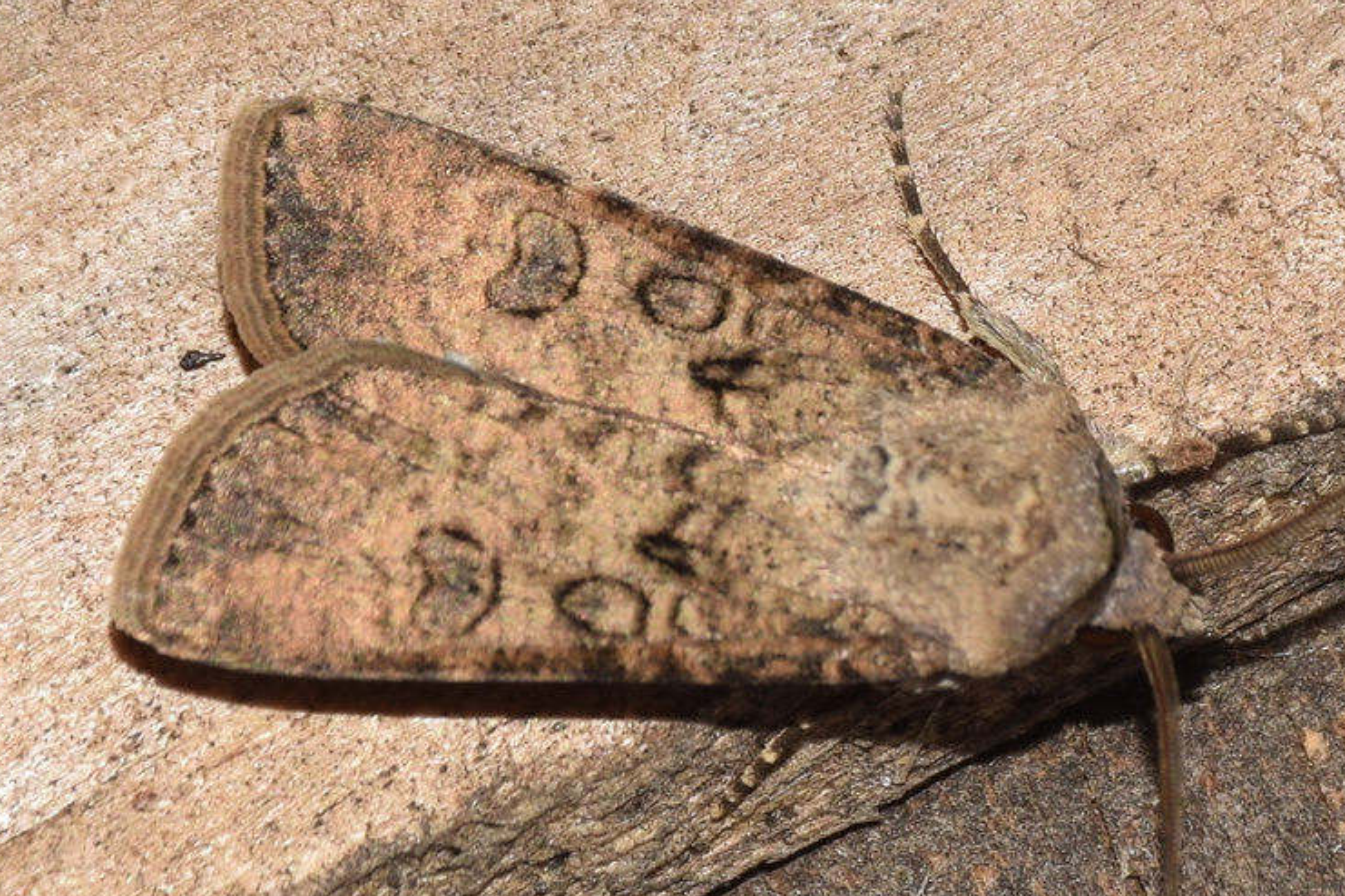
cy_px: 363
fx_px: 10161
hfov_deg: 7.6
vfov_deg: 5.1
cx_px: 744
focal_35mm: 272
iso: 100
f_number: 13
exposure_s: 1/160
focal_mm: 140
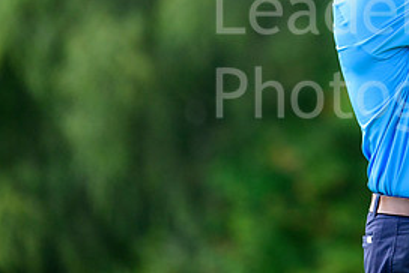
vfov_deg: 1.9
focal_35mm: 745
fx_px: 8473
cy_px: 23
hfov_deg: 2.8
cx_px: 411
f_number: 5.3
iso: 800
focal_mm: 350
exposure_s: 1/1250
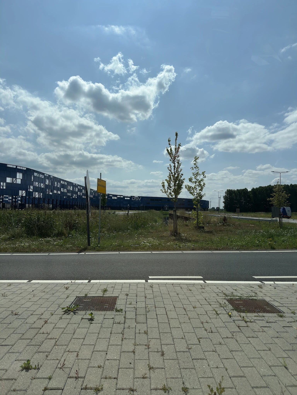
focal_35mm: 24
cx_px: 148
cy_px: 198
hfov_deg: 56.8
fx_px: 275
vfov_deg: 71.6
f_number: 1.78
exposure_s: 1/15385
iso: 100
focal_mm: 6.86
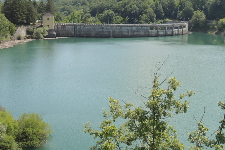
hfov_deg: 38.8
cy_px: 50
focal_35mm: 50
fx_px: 312
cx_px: 164
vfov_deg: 26.8
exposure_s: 1/1250
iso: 80
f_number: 2.2
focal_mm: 6
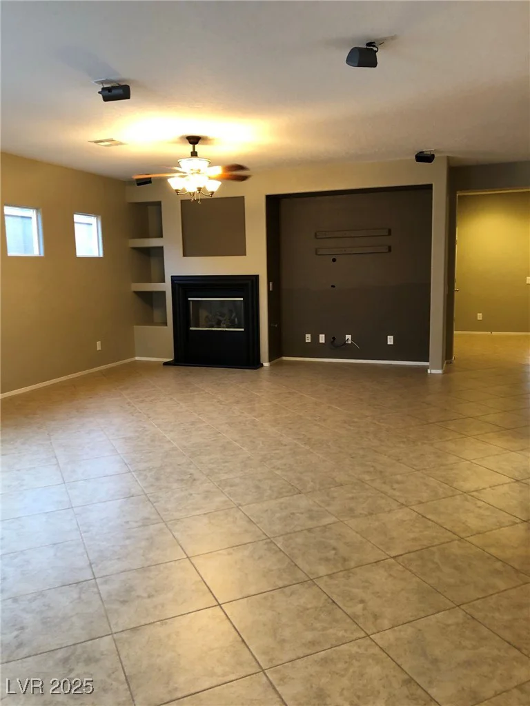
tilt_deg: -8.4
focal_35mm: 28
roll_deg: -0.2
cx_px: 265
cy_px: 353
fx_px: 572
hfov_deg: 49.7
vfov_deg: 63.4
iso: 50
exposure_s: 1/15
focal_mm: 3.99
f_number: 1.8
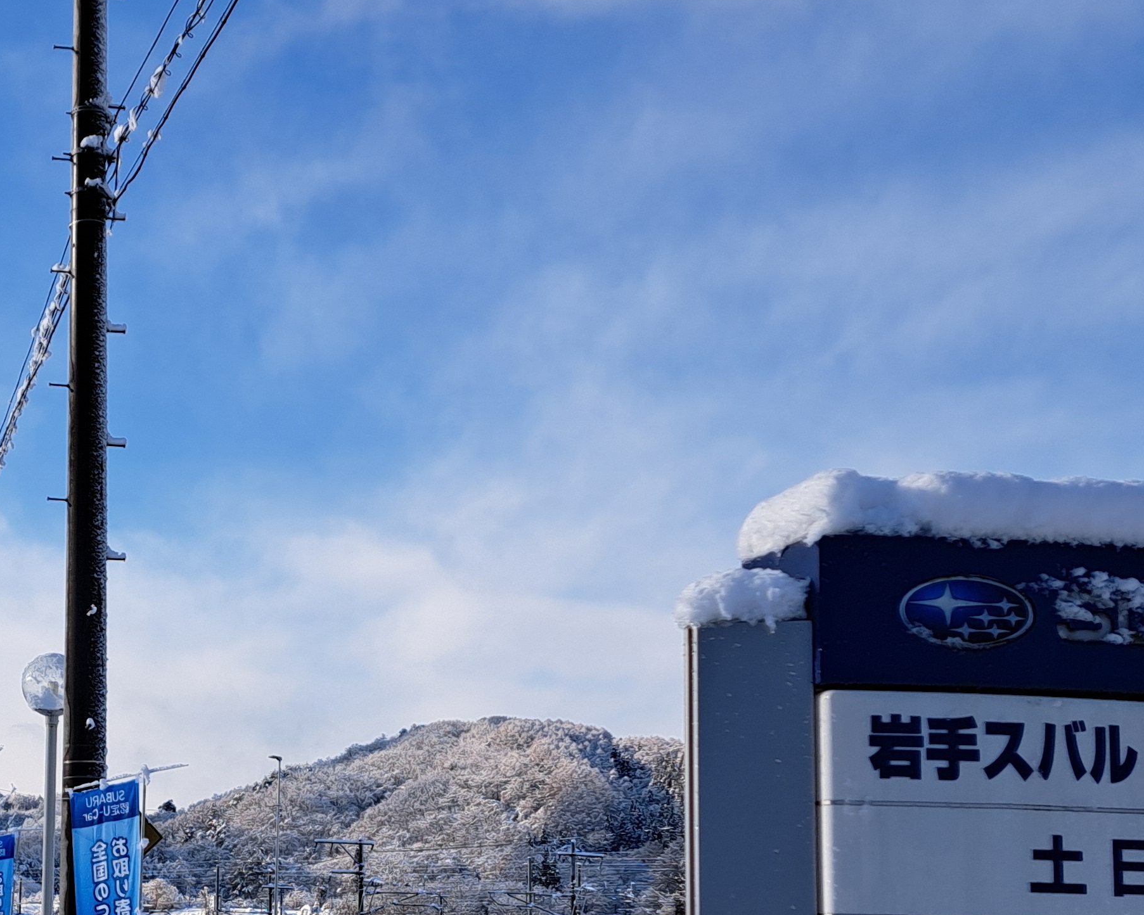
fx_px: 2031
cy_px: 740
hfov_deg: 30.4
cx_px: 165
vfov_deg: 24.9
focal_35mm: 60
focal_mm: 5.23
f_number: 1.8
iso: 50
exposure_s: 1/1041
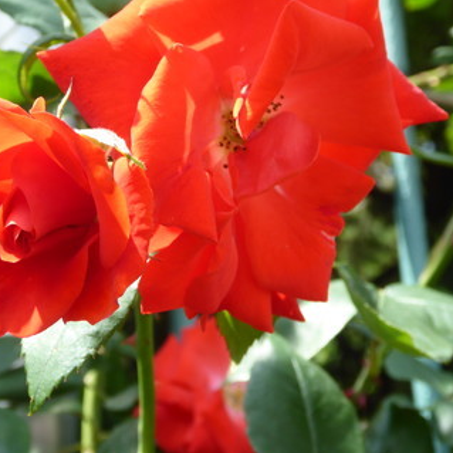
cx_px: 175
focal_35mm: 90
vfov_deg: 19.3
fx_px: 1333
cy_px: 194
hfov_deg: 19.3
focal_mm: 11.7
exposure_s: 1/125
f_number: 4.4
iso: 100
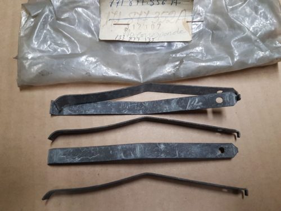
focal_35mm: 26
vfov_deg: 53.1
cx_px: 140
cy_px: 106
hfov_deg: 67.3
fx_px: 211
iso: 160
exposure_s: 1/25
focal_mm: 4.2
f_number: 1.7
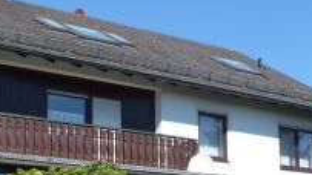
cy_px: 225
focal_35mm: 94
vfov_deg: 12.5
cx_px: 152
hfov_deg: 22.7
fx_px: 777
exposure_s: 1/640
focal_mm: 6.3
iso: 100
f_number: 4
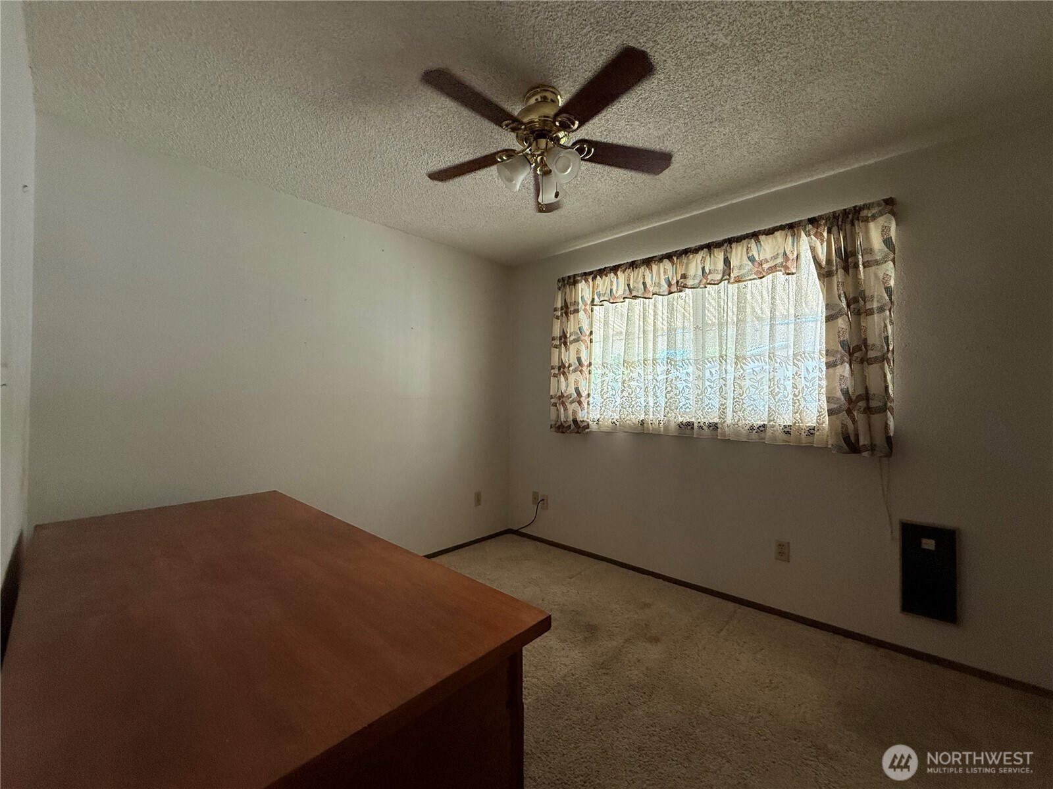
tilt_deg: +1.5
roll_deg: +0.1
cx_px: 526
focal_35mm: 14
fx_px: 426
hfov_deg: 102.1
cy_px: 394
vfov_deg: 85.7
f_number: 2.2
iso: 320
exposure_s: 1/99
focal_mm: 2.22
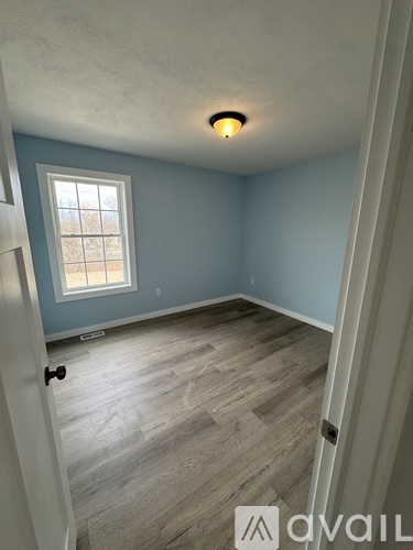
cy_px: 275
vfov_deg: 102.1
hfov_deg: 85.7
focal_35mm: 14
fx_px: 223
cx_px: 206
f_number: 2.2
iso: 160
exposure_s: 1/120
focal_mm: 2.22
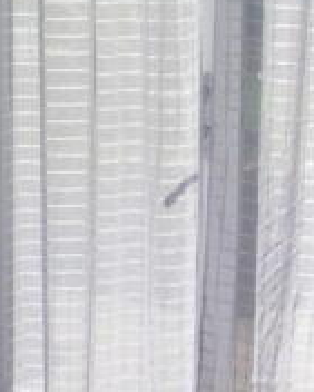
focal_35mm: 123
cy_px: 99
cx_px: -52
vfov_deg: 15.6
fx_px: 1428
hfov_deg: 12.3
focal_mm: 5.8
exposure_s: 1/320
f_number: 5.6
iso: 50
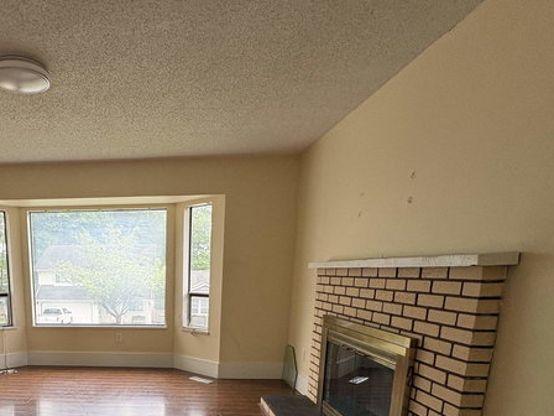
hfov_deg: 64.1
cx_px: 121
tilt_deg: -12.1
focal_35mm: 25
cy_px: 352
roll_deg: +0.5
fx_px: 400
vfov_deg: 50.4
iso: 64
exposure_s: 1/99
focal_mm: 2.22
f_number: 2.2
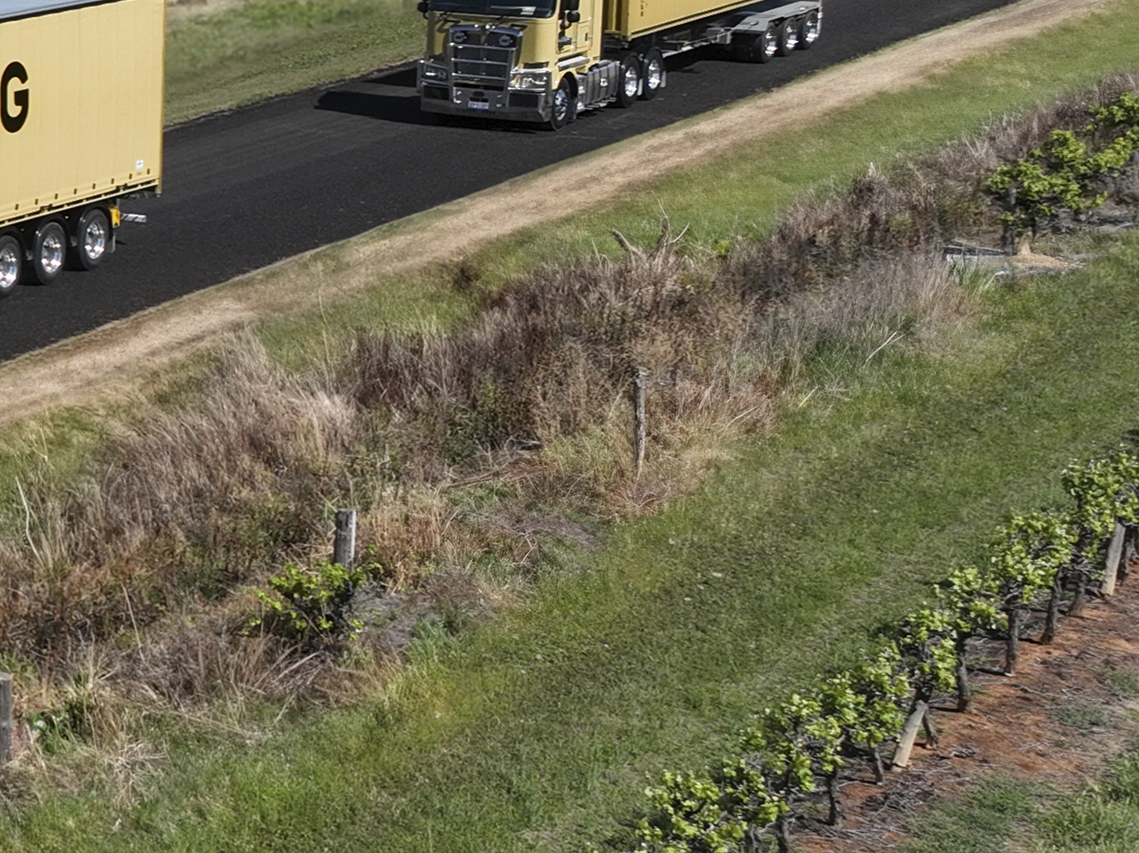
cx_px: -812
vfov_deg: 15.9
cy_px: 470
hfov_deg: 17.7
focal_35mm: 93
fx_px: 3059
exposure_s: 1/3200
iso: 100
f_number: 2.8
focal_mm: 12.29
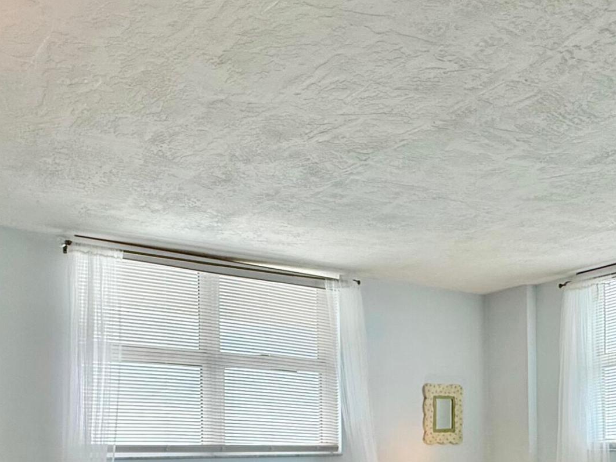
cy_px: 449
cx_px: 240
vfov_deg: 34.7
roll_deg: +0.6
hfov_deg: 48.6
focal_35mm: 38
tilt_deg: +0.7
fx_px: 676
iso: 100
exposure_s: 1/120
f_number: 2.2
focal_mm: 2.22
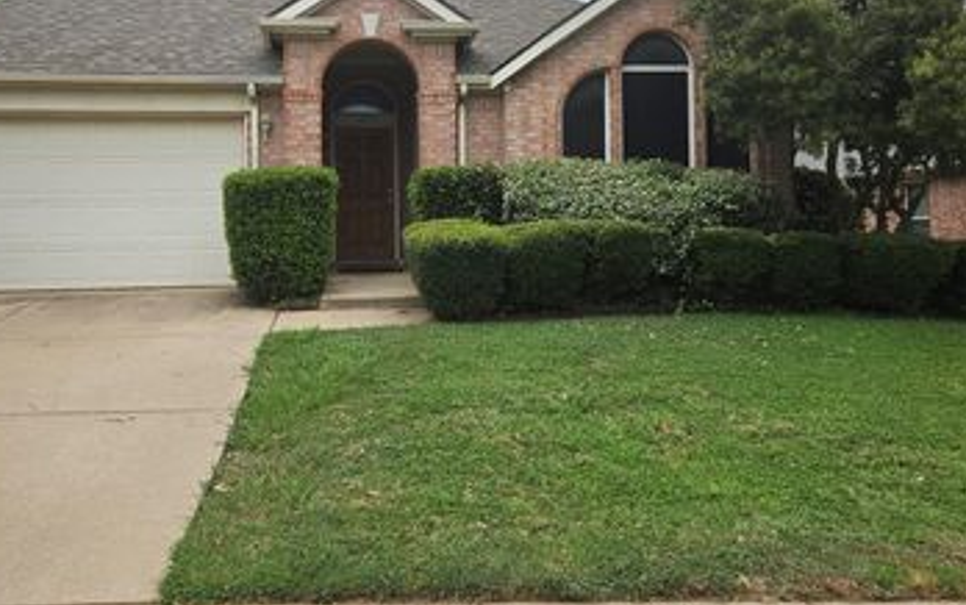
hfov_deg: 55.2
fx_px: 922
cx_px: 433
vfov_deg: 35.9
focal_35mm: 35
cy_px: 198
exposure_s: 1/4459
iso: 80
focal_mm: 5.4
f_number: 1.8
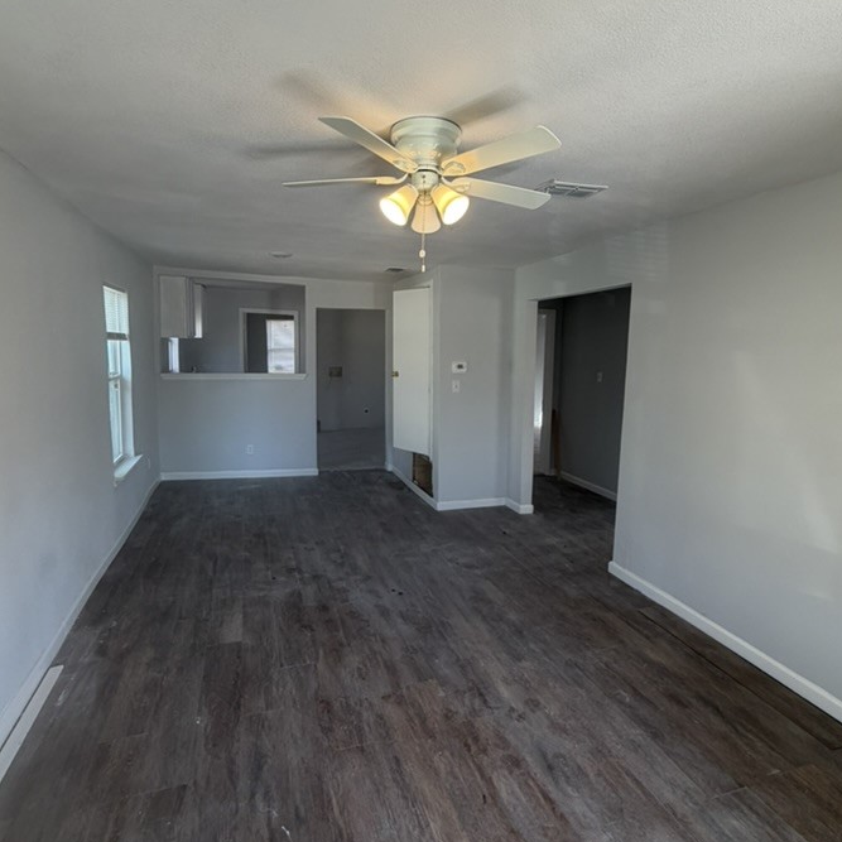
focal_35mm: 19
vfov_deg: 77.7
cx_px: 423
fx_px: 523
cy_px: 414
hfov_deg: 77.7
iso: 125
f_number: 2.2
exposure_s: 1/120
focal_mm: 2.22
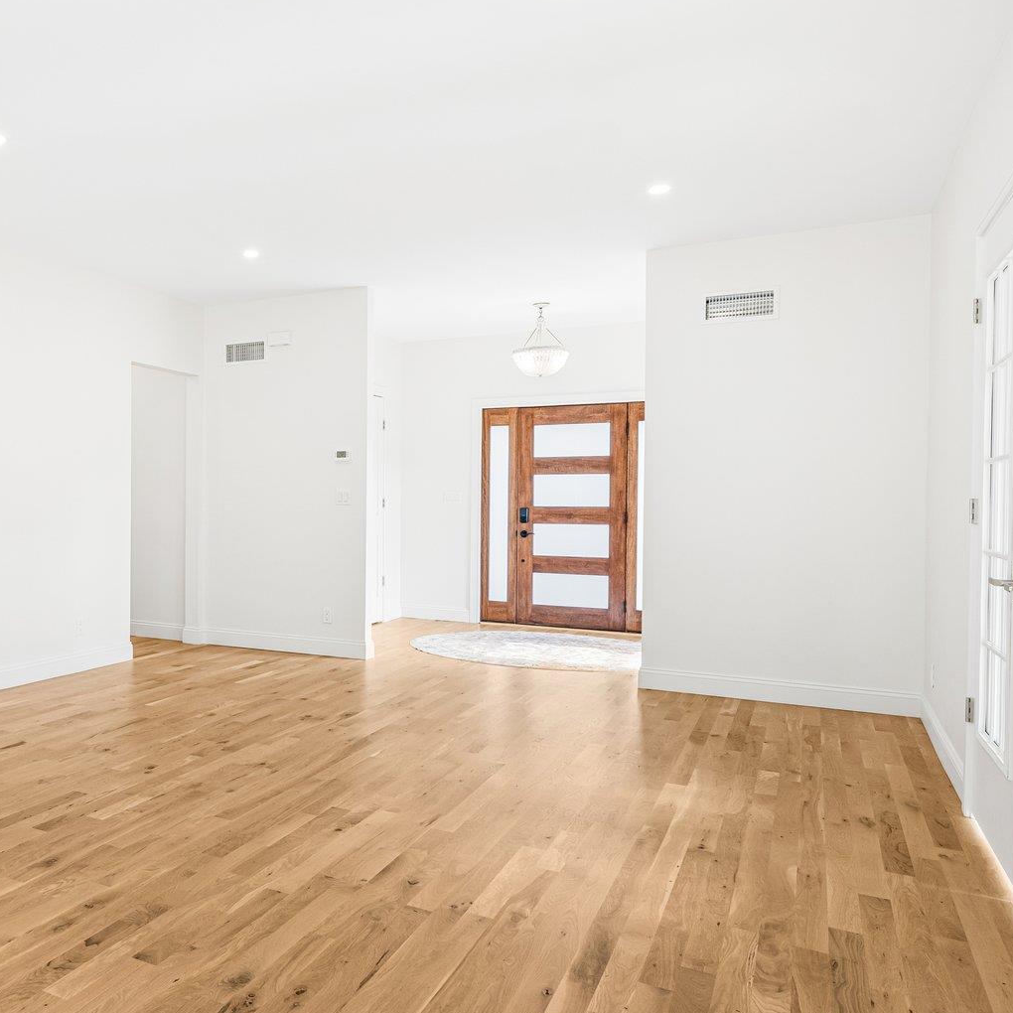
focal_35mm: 29
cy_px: 506
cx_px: 137
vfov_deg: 55.6
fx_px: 960
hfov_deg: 50.5
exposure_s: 1/40
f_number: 9
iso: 160
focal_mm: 17
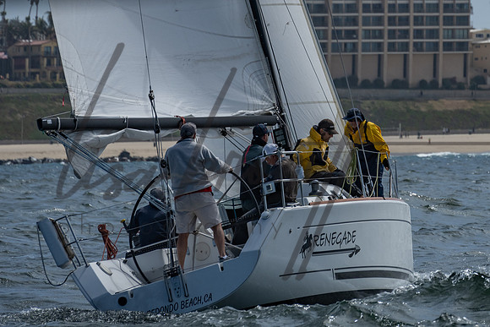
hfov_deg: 5.0
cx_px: 311
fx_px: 5630
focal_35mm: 414
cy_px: -8
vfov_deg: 3.3
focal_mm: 200
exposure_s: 1/3200
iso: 200
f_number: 6.3
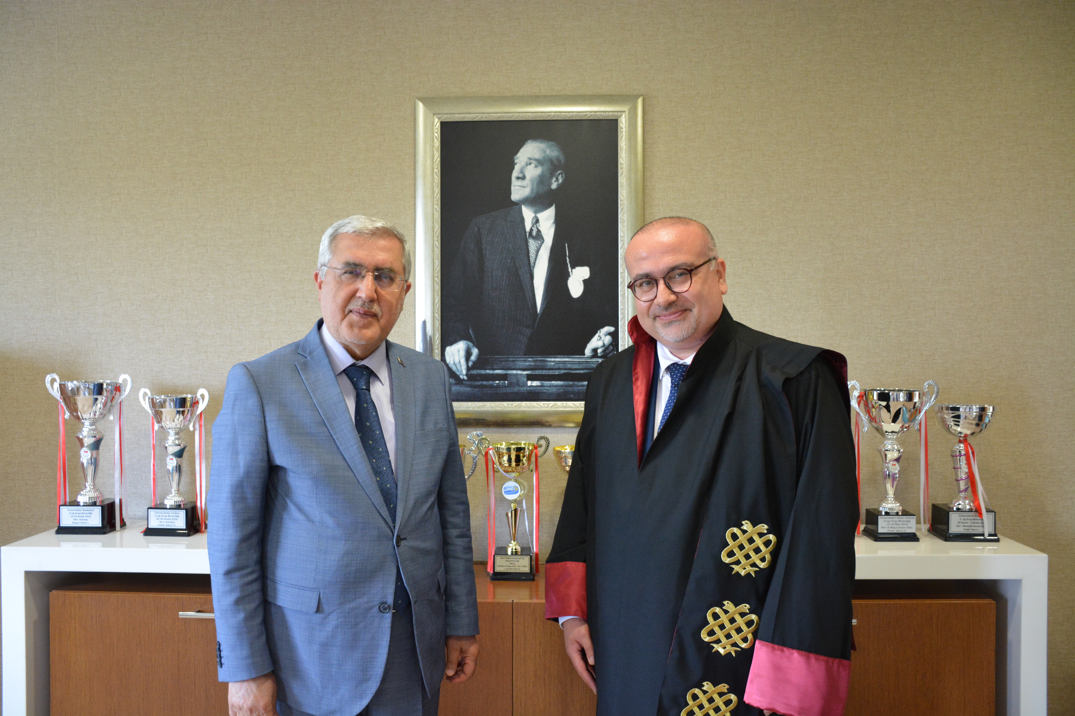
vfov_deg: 43.6
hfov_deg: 61.9
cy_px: 358
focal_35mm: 30
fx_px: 896
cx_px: 538
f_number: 3.5
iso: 2000
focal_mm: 20
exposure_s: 1/80
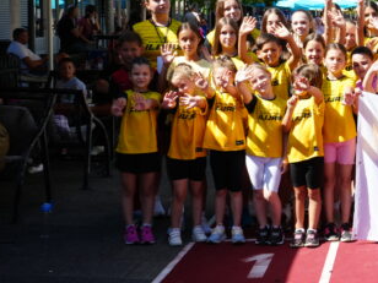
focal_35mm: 78
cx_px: 410
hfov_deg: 23.6
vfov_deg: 18.8
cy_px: 82
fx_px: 852
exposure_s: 1/500
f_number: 10
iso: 640
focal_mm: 32
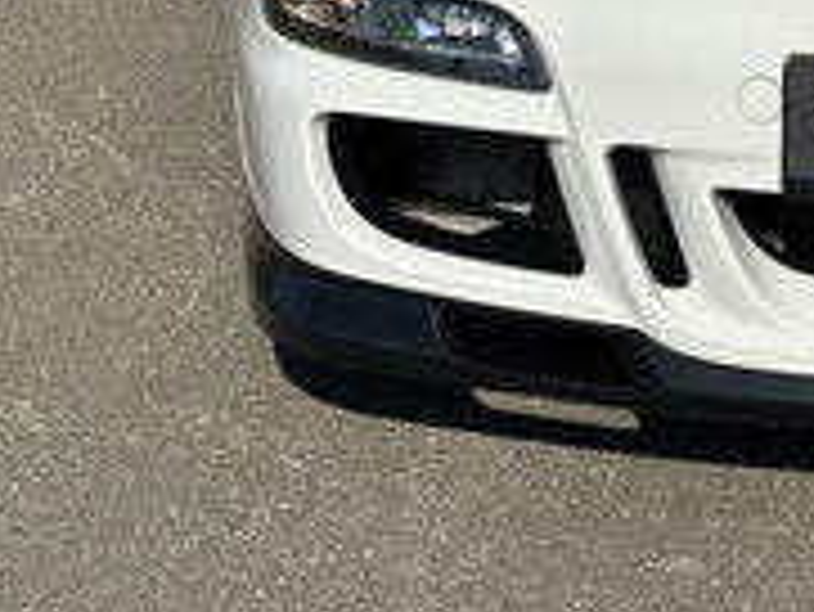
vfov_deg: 7.2
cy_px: -274
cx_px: 958
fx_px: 4800
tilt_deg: -12.8
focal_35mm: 204
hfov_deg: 9.6
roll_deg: -2.0
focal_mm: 6.86
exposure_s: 1/3876
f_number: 1.78
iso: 64
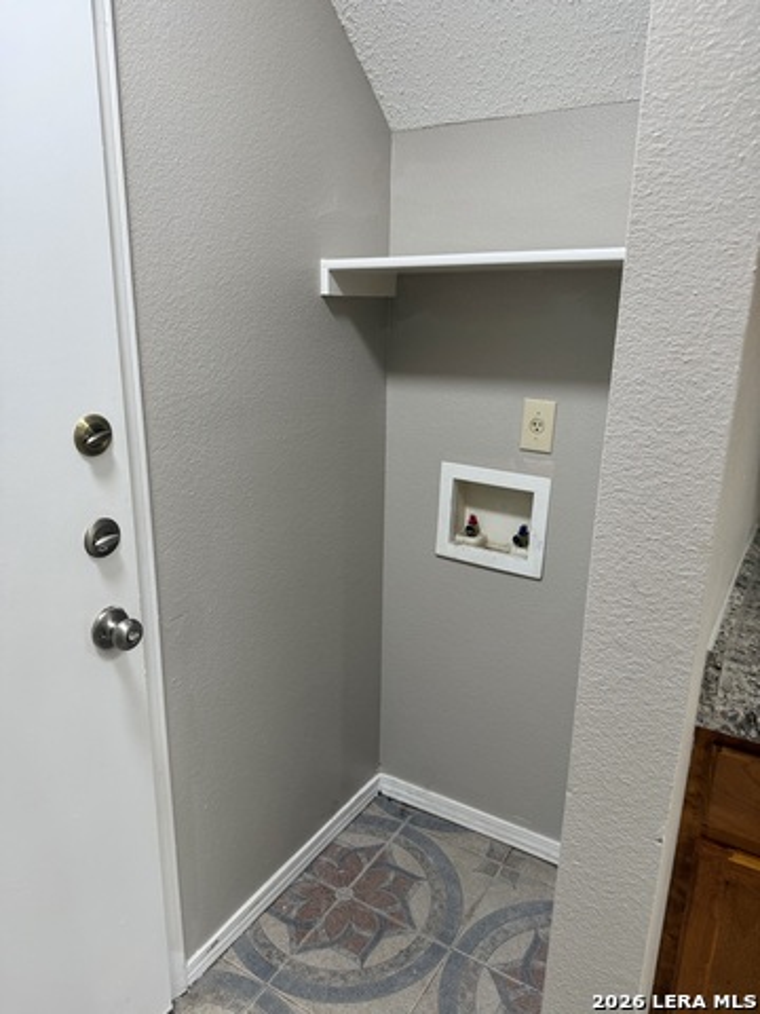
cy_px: 507
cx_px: 380
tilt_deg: -16.3
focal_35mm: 24
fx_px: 703
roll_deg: -0.6
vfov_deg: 71.6
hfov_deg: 56.8
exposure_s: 1/60
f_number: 1.78
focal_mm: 6.76
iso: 125
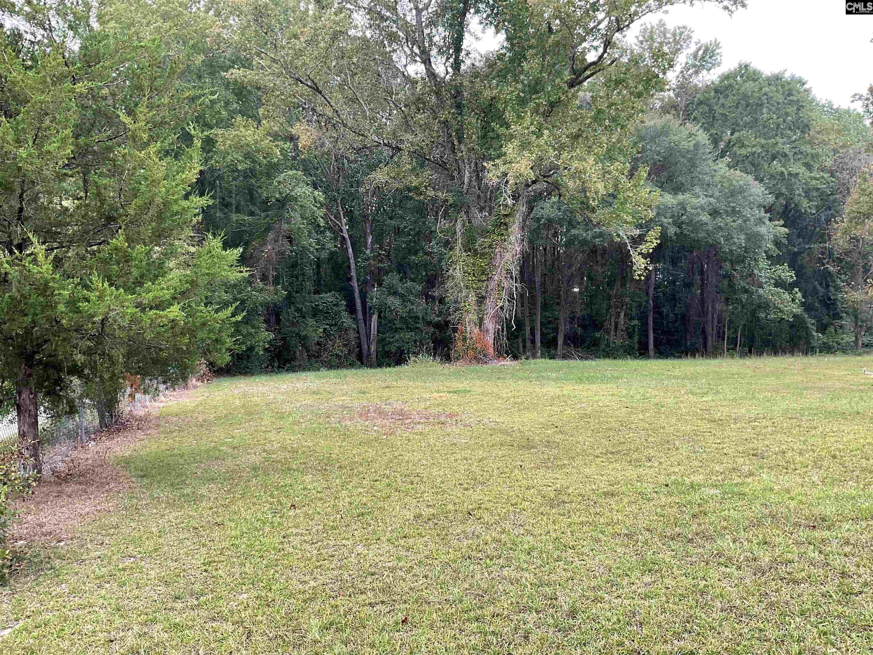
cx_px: 436
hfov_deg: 61.7
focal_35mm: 29
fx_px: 731
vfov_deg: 48.2
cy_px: 328
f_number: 1.8
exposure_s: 1/122
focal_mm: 3
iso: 25
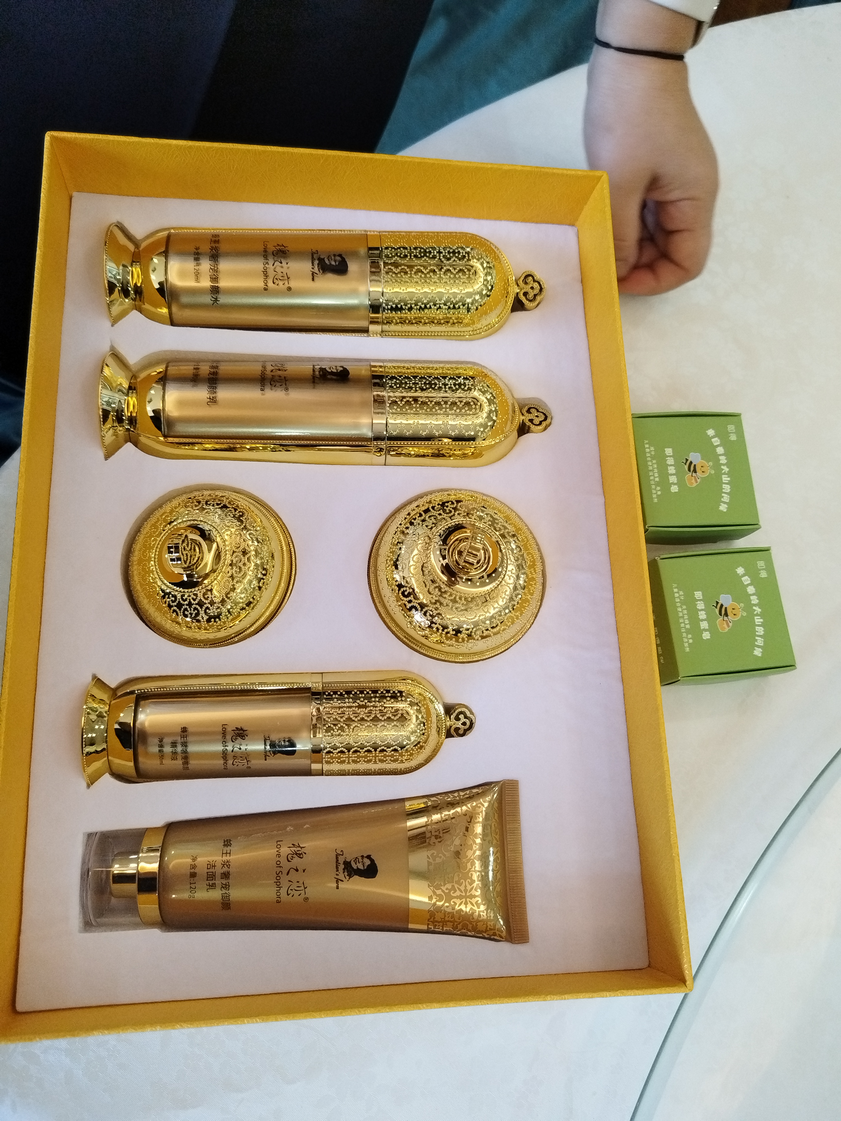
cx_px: 420
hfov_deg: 58.9
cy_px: 560
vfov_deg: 73.9
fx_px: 745
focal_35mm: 23
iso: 701
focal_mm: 5.52
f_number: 1.9
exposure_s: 1/50
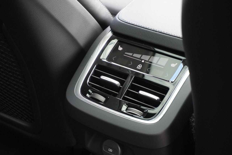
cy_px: 78
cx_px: 116
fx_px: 483
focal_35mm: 75
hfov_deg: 27.0
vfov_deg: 18.2
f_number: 5.6
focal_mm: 50
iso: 3200
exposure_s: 1/160
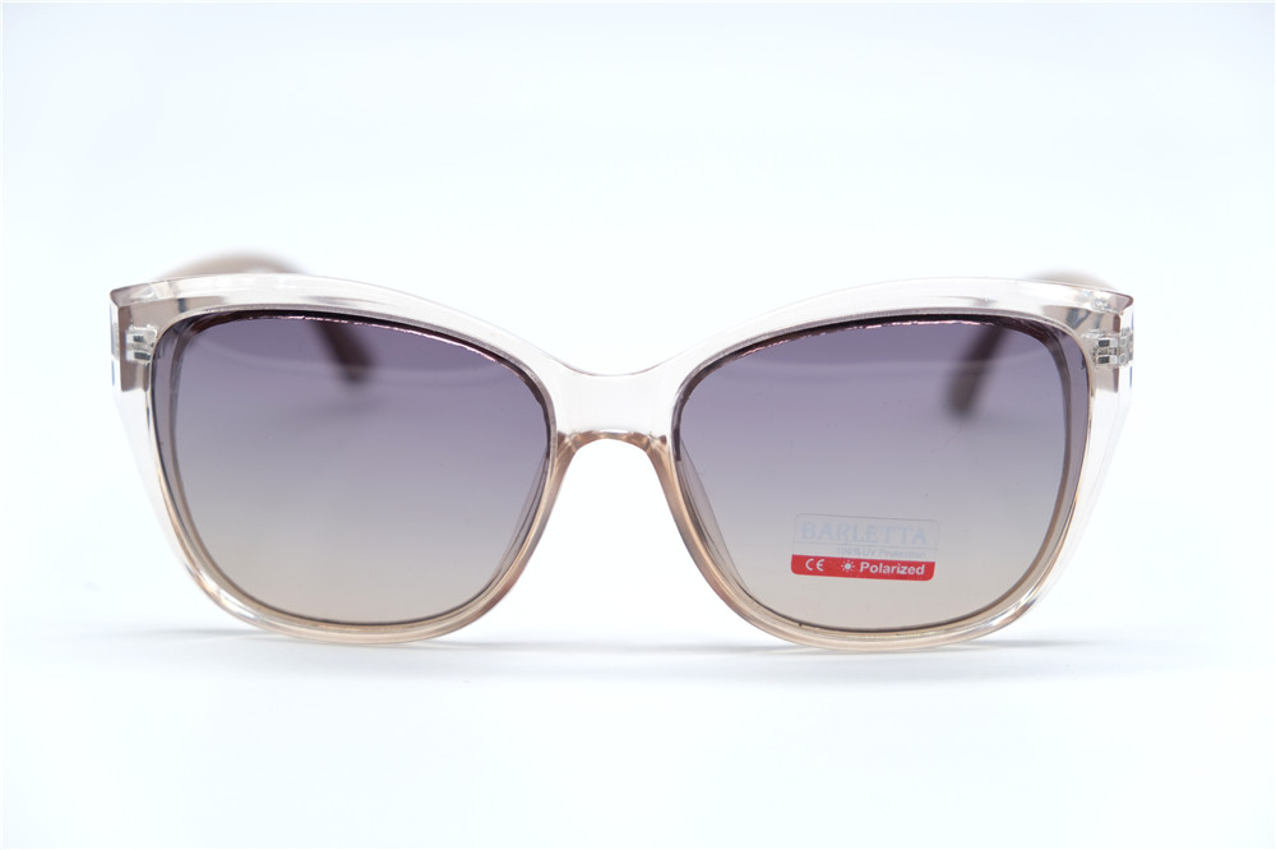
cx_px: 638
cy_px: 425
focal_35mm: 73
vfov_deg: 18.7
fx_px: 2586
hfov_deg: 27.7
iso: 160
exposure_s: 1/150
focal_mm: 48.4
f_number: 4
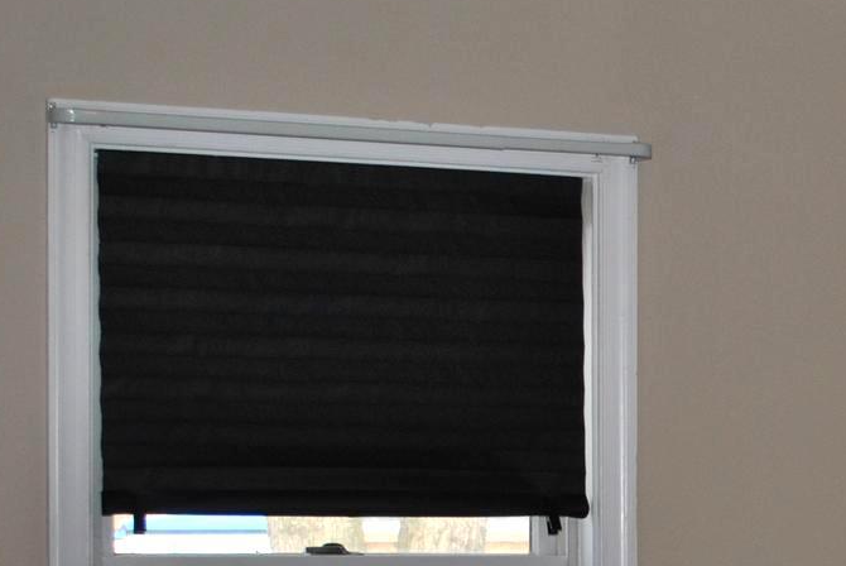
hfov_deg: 17.7
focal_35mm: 110
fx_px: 2587
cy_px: 745
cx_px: 1015
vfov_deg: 12.1
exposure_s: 1/60
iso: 200
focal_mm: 24
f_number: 4
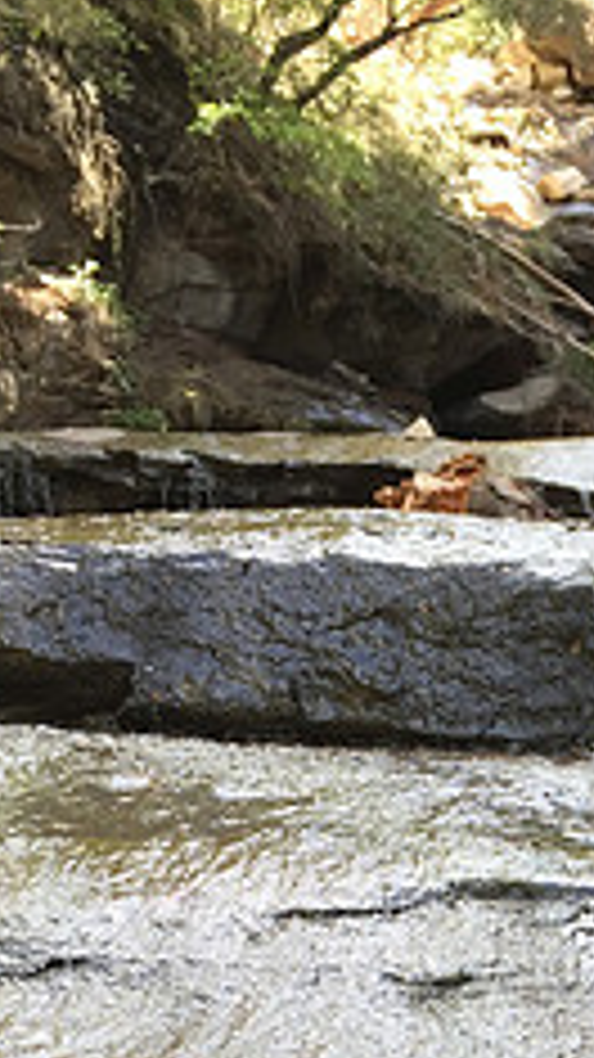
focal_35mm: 78
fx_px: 2186
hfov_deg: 14.6
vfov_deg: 25.7
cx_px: 839
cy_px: 1090
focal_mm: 4.15
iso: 32
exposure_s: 1/120
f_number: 2.2
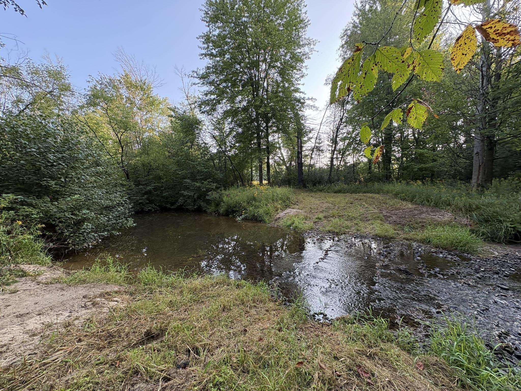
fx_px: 211
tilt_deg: -3.0
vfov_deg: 85.7
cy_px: 196
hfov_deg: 102.1
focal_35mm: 14
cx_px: 260
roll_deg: +2.7
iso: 100
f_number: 2.2
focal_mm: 2.22
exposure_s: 1/131
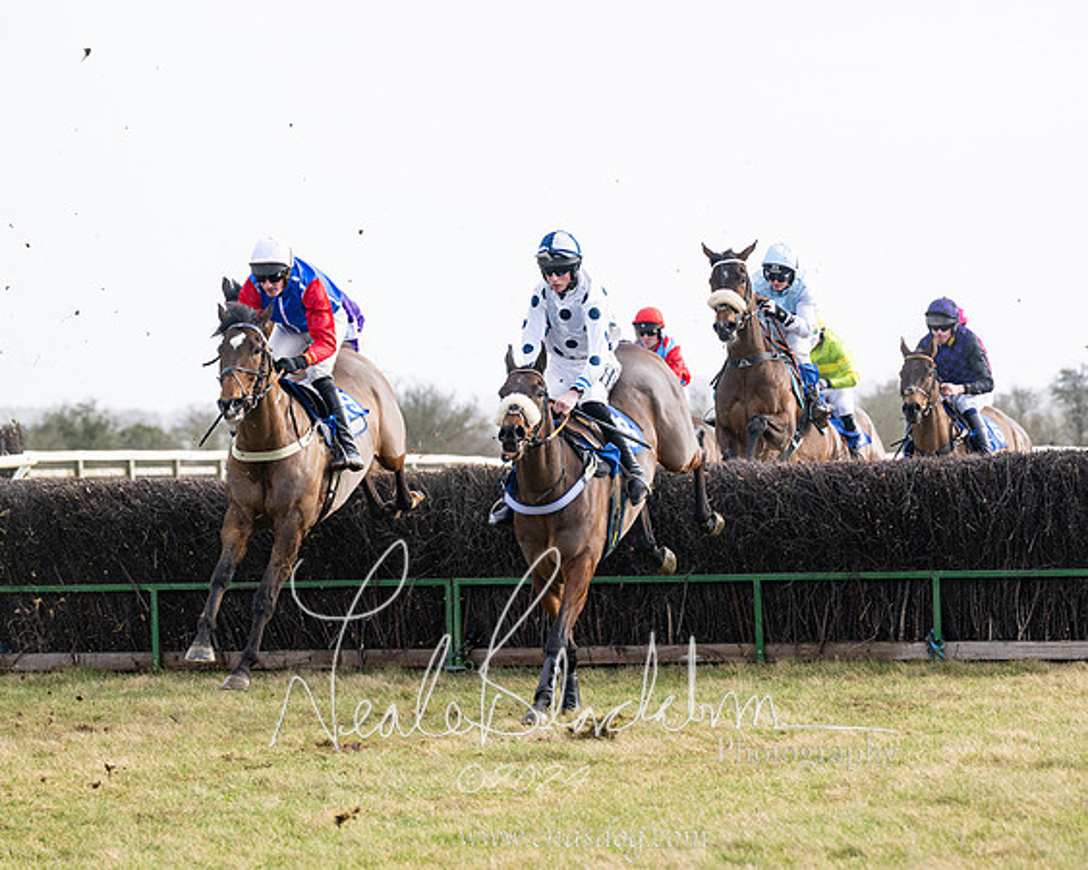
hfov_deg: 10.7
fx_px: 5807
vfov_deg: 8.6
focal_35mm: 180
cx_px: 666
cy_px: 437
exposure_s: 1/1600
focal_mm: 155
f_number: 5
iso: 400
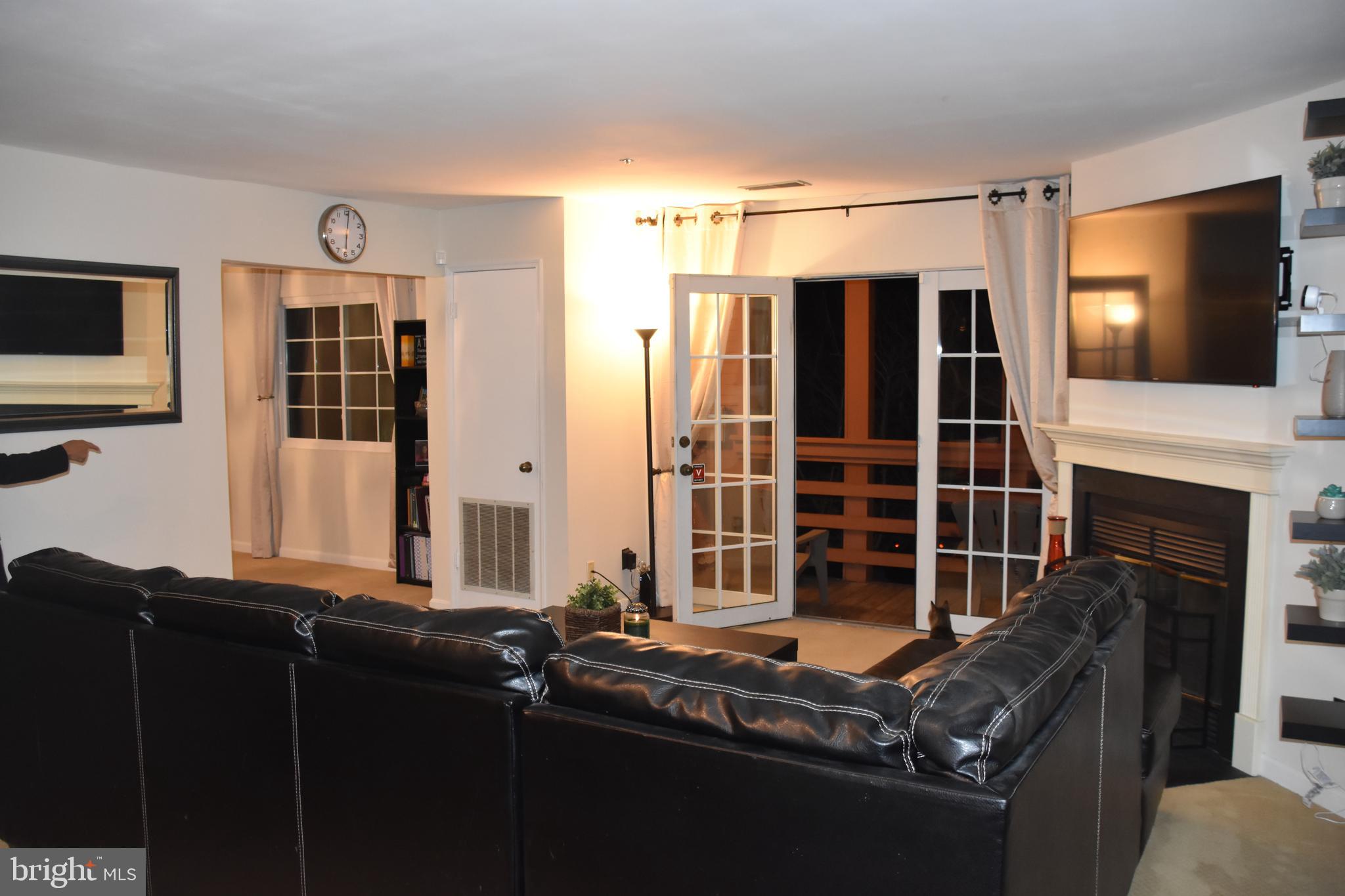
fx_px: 1009
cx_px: 672
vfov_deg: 47.9
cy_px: 448
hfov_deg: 67.4
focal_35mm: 27
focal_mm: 18
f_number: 3.5
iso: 1800
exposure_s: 1/60
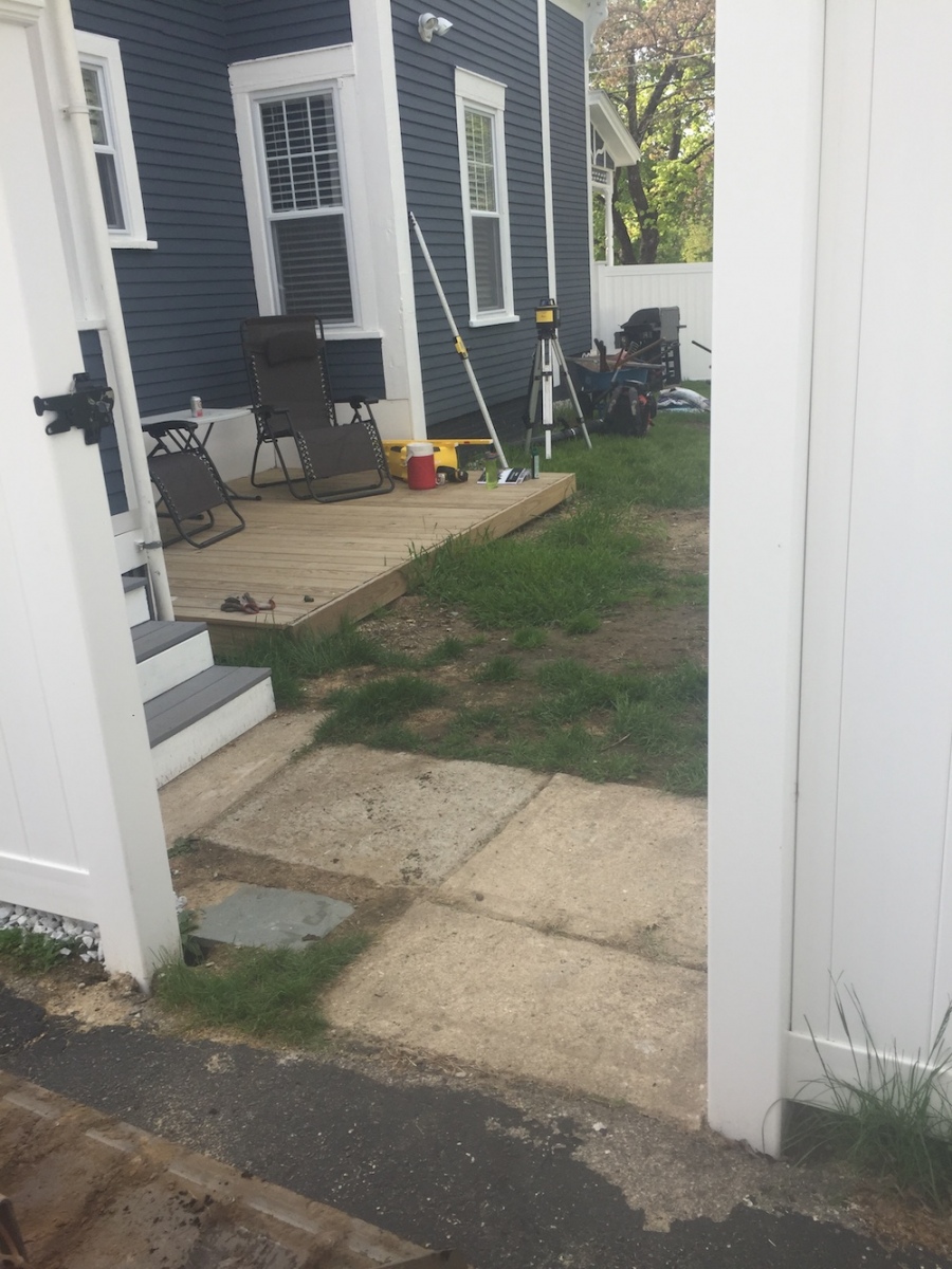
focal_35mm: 29
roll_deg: +3.4
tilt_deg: -17.8
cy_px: 634
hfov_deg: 48.2
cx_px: 476
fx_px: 1063
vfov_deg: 61.7
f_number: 2.2
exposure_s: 1/775
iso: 32
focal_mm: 4.15
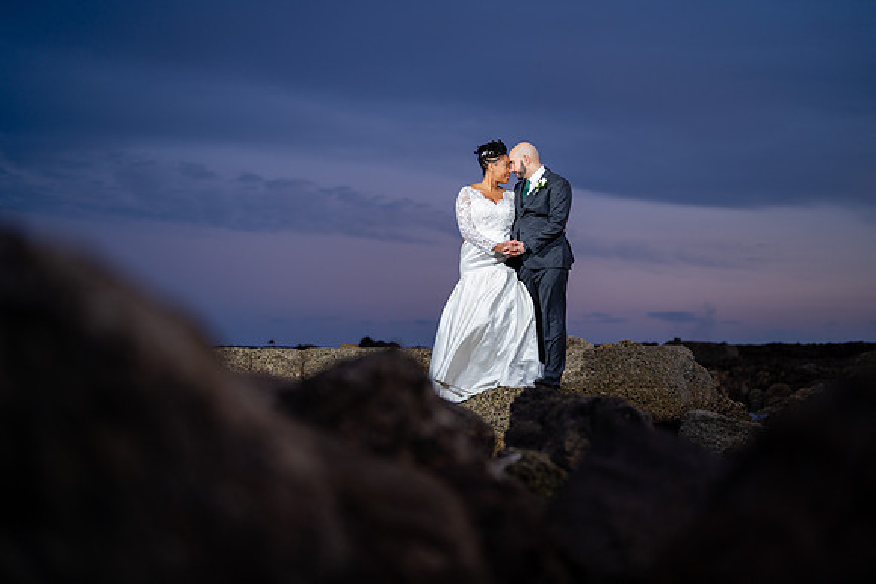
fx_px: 1217
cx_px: 438
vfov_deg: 27.0
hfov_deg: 39.6
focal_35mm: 50
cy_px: 292
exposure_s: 1/250
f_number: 1.6
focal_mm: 50
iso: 160
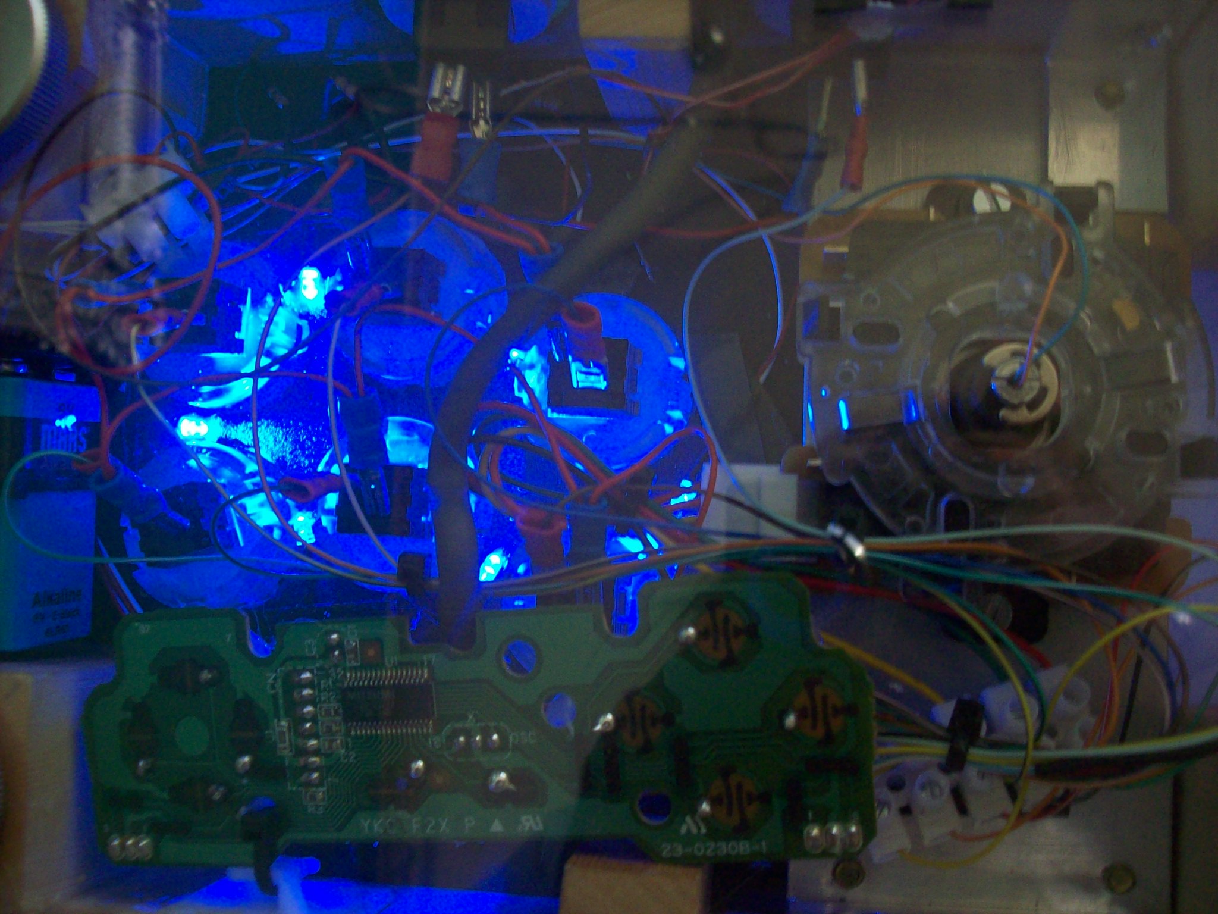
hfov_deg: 51.4
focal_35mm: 36
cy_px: 457
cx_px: 609
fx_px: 1267
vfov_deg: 39.7
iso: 200
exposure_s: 1/11.3
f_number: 2.7
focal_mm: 6
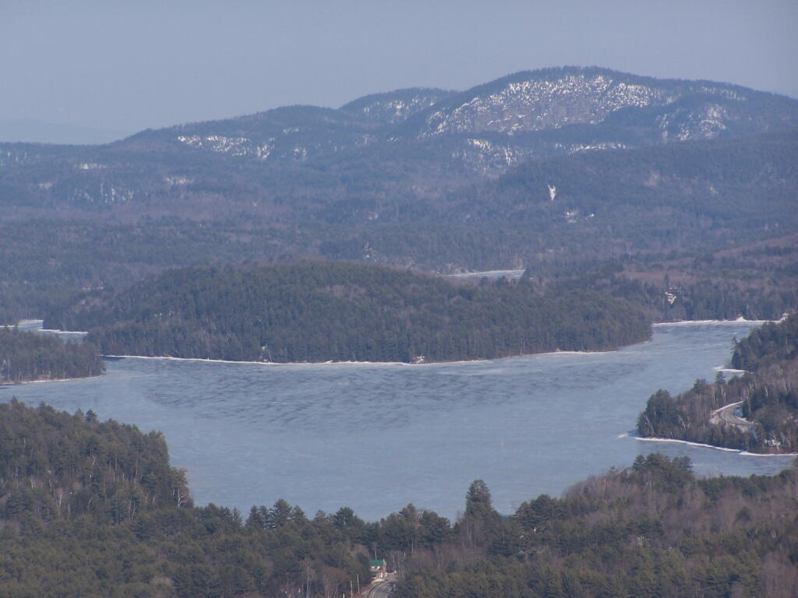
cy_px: 299
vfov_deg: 6.2
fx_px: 5487
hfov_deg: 8.3
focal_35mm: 238
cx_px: 399
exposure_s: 1/1000
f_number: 4.5
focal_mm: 39.5
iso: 80
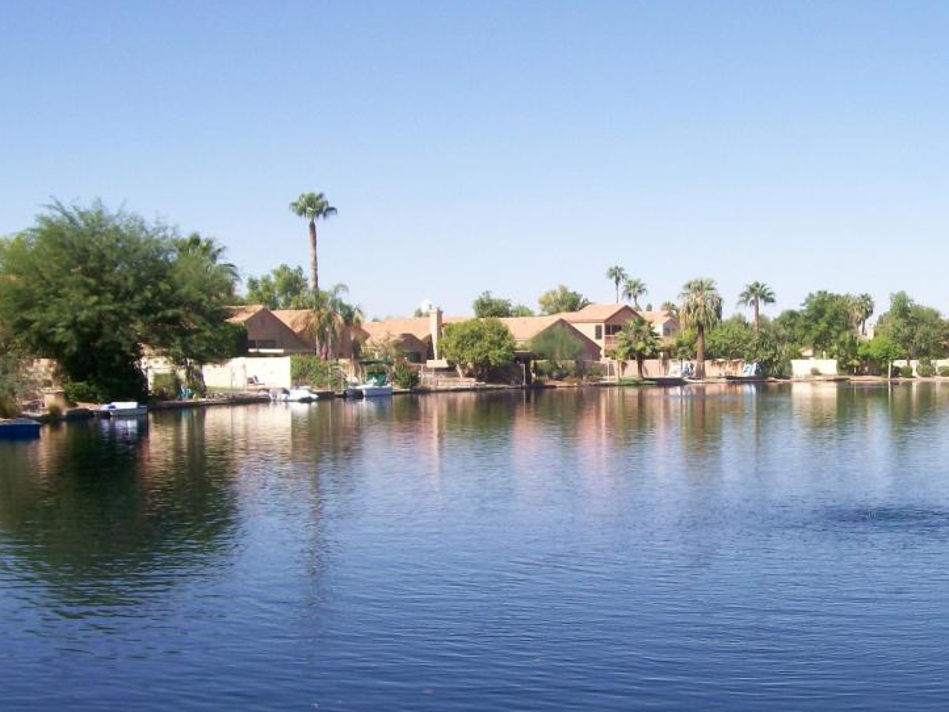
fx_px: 1398
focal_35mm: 51
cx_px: 635
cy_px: 416
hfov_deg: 37.1
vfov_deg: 28.5
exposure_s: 1/504
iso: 80
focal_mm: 6
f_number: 4.8
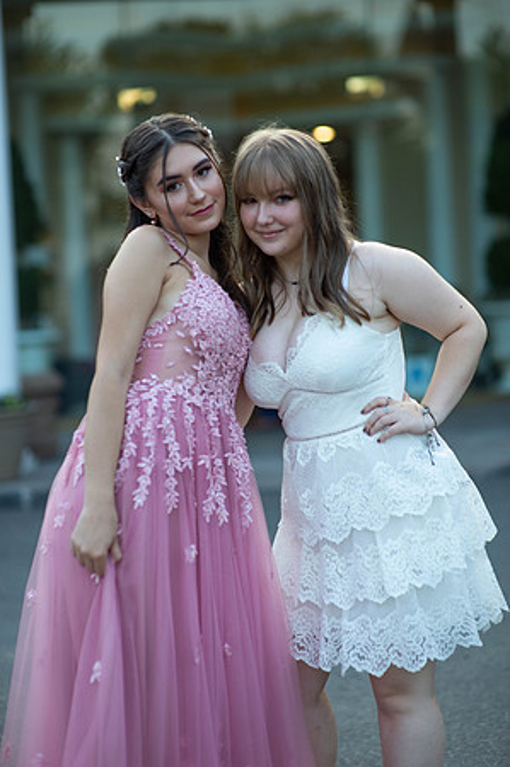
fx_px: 1810
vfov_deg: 23.9
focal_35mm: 85
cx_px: 255
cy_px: 384
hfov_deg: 16.0
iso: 250
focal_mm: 85
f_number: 2
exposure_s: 1/1000
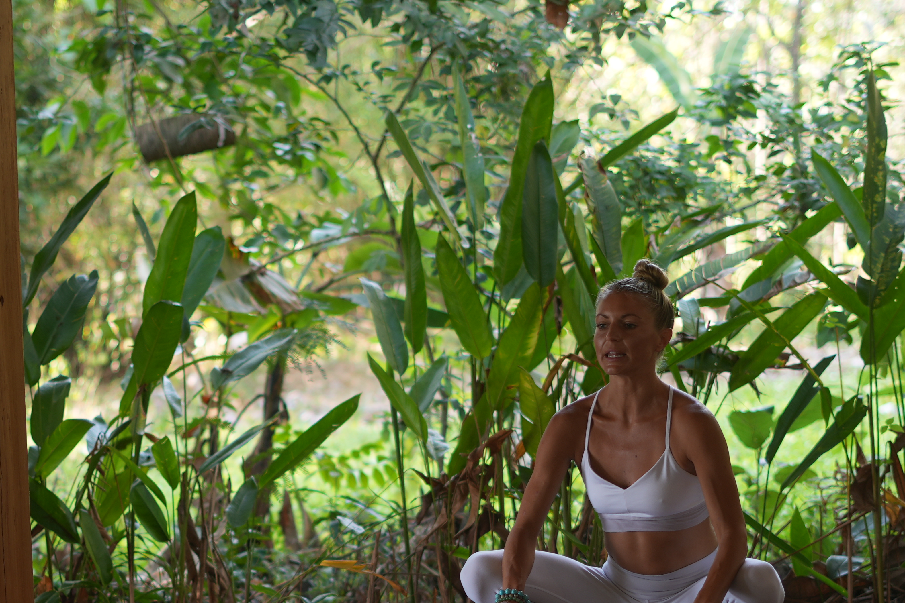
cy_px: 540
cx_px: 361
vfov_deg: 12.3
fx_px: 2790
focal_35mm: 111
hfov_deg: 18.4
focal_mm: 50
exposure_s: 1/100
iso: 100
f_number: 1.8
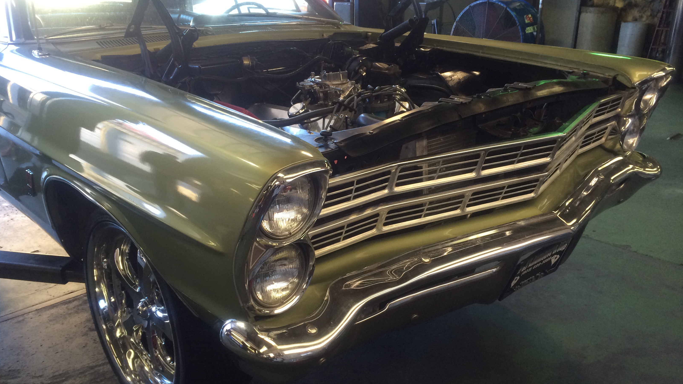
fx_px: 580
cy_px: 218
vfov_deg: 36.6
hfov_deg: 61.0
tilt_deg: -22.8
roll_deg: +2.0
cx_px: 340
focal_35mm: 32
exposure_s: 1/30
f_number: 2.2
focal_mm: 4.15
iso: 40
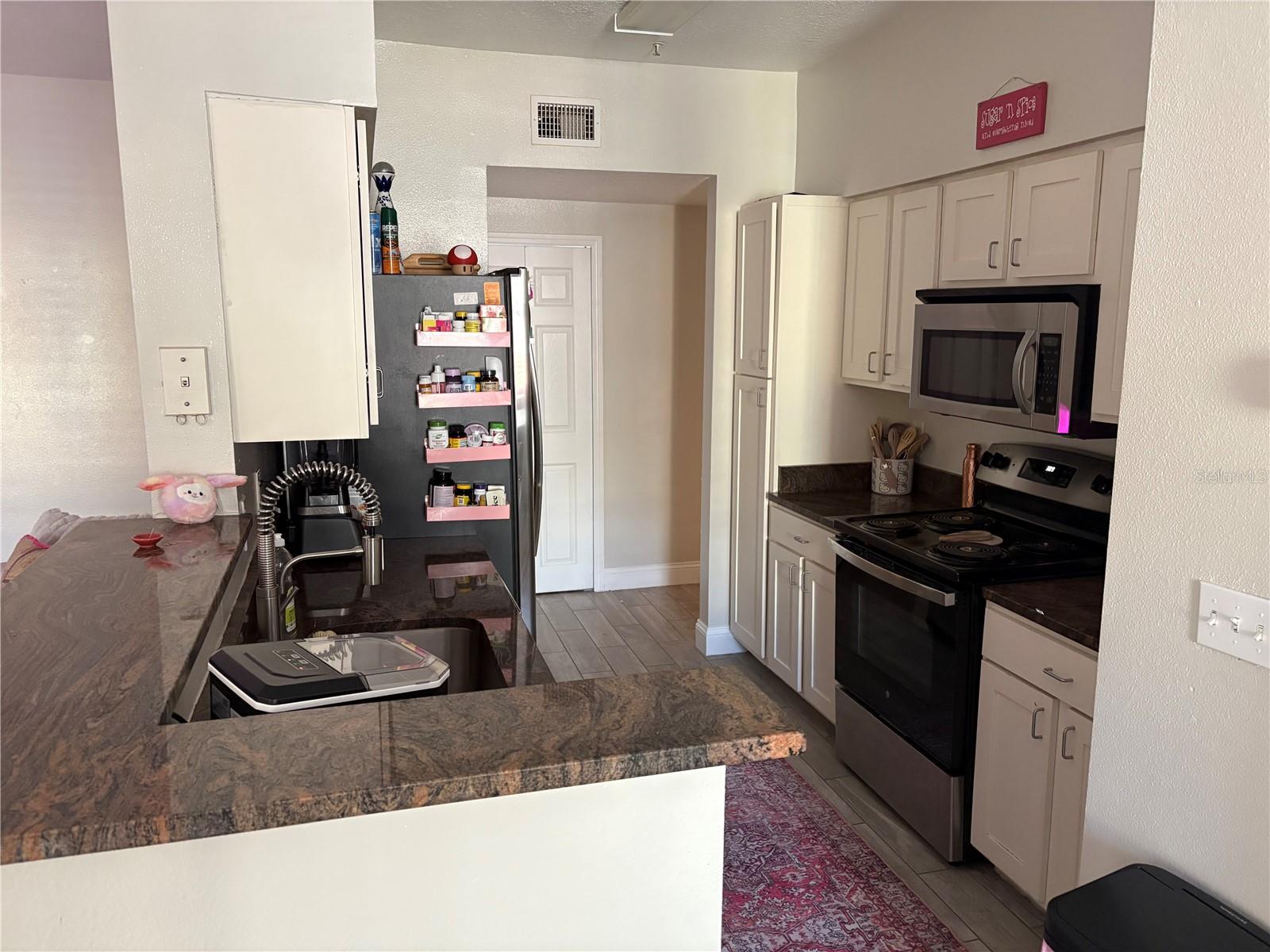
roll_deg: -0.8
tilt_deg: -8.5
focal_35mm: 26
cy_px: 476
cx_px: 635
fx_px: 954
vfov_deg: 53.1
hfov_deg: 67.3
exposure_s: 1/60
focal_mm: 5.96
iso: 320
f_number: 1.6
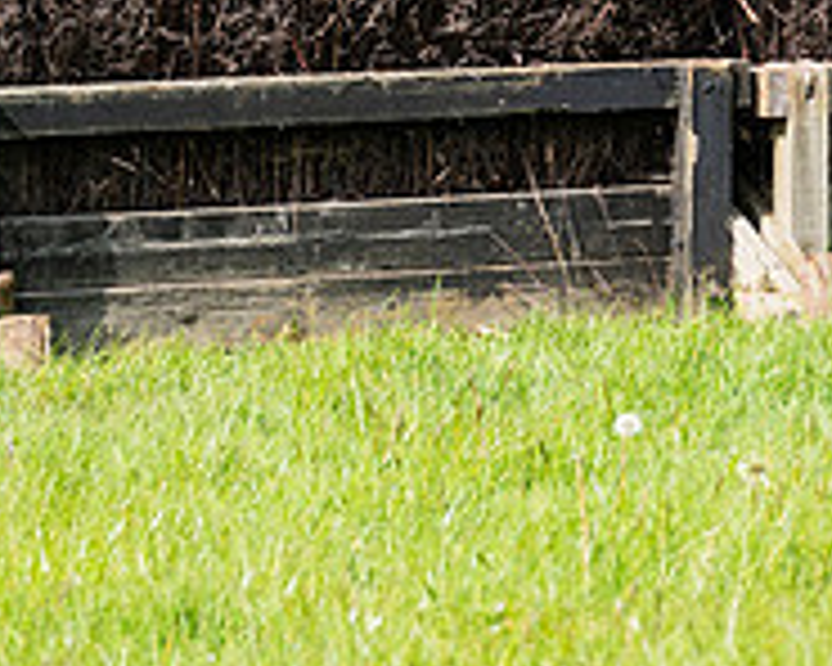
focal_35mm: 335
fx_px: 8249
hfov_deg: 5.7
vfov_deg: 4.6
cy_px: -252
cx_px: 1163
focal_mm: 98
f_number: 4
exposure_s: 1/1250
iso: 200
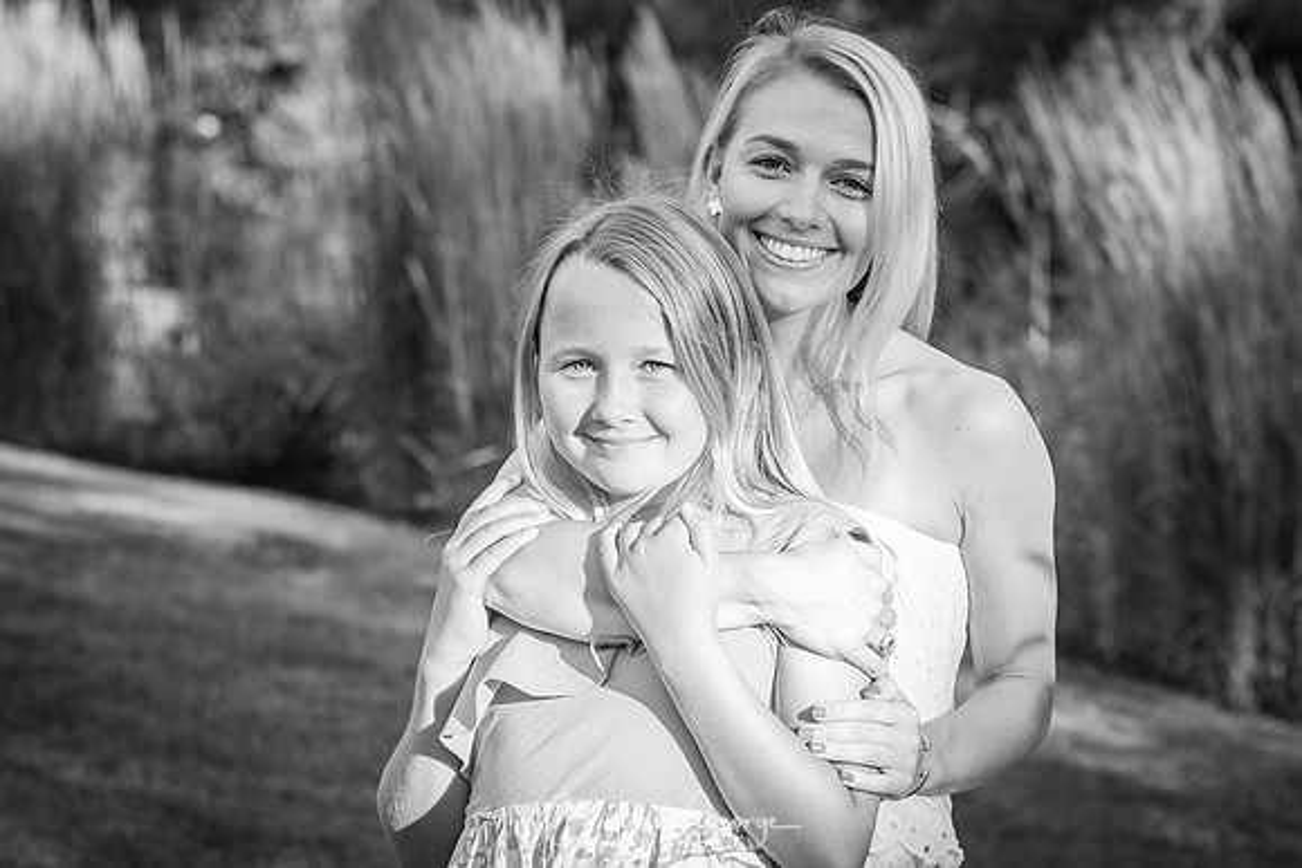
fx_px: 3798
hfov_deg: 19.5
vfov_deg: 13.0
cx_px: 651
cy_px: 434
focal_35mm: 105
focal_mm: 70
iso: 400
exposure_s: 1/400
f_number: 4
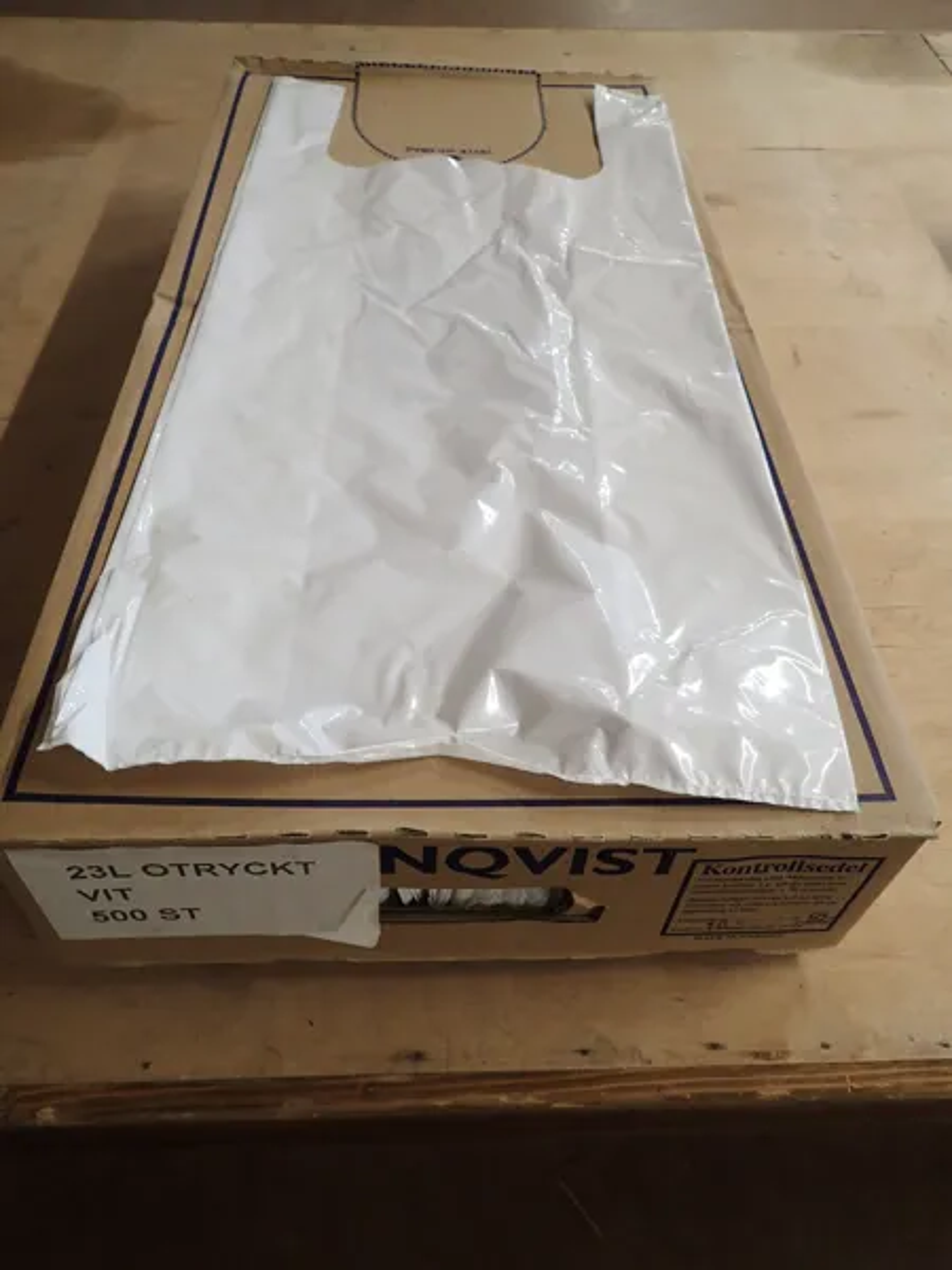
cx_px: 476
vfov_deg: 69.4
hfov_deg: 54.9
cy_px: 635
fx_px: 917
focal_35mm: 25
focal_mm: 4.5
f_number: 2
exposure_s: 1/60
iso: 160
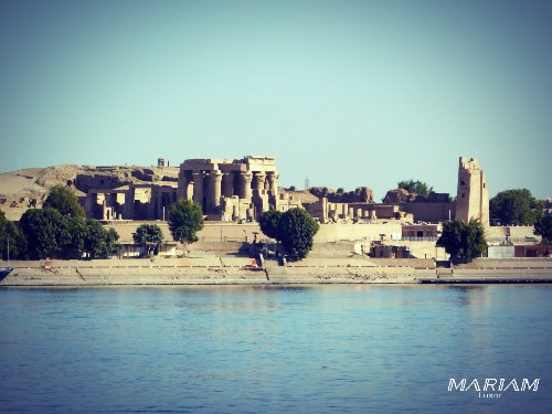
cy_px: 207
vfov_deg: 6.4
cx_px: 276
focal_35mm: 232
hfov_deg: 8.5
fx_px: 3700
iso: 125
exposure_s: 1/640
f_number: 5.6
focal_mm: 41.3
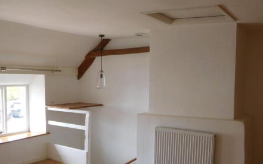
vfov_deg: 36.1
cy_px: 104
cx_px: 149
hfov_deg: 55.1
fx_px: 251
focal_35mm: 35
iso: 125
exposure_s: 1/40
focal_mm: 4.5
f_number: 3.4
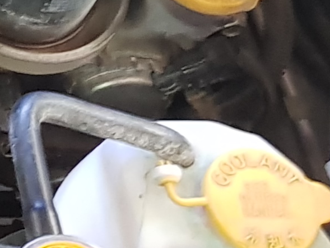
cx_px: -568
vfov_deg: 7.4
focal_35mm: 178
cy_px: -473
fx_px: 1697
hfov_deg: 9.4
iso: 250
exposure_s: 1/10
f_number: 1.7
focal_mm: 4.2
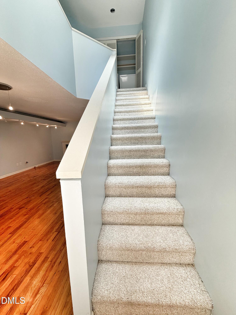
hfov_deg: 85.7
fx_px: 127
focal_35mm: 14
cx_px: 118
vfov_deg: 102.1
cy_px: 158
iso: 125
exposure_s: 1/120
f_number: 2.2
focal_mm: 2.22
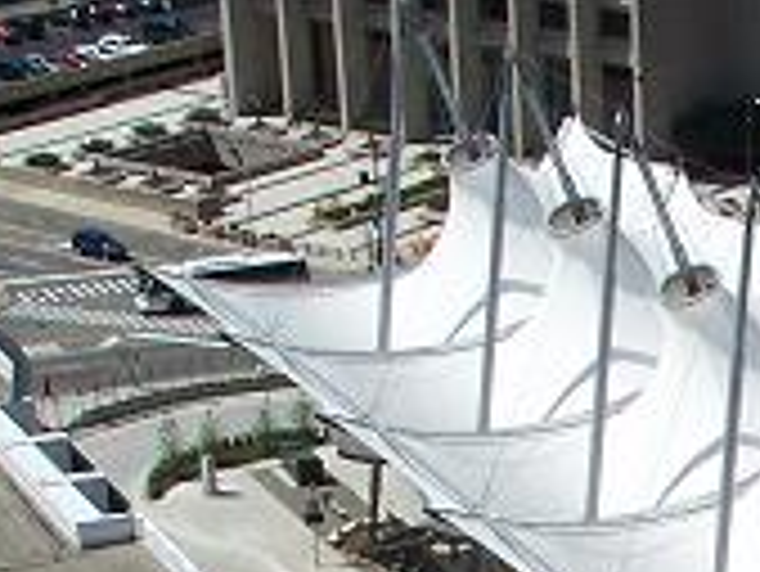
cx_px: 1169
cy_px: 1002
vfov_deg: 7.5
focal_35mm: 194
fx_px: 4262
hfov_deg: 9.9
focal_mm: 8.5
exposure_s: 1/500
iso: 80
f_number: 6.3
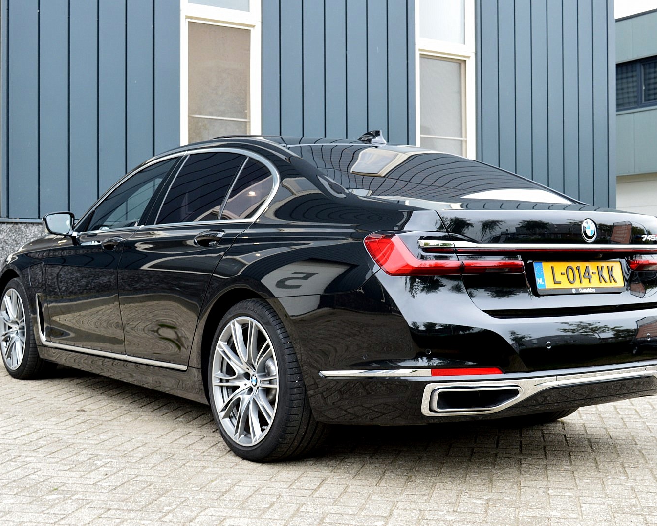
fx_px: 992
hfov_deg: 36.7
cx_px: 332
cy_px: 263
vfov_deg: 29.7
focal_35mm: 51
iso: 400
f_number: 8
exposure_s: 1/60
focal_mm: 30
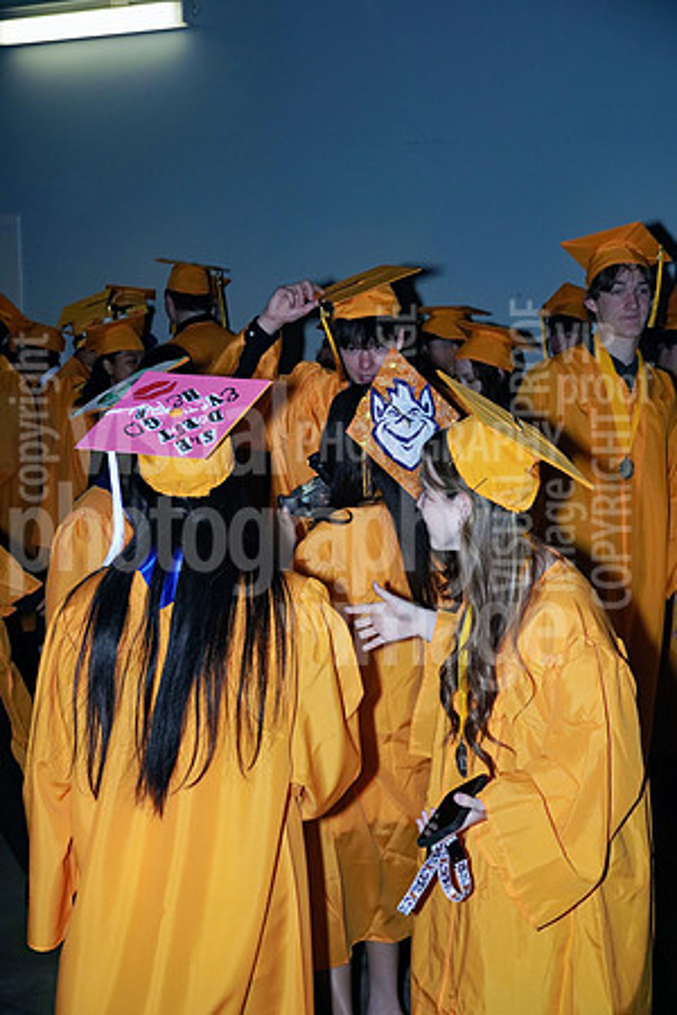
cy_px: 508
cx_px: 338
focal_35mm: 62
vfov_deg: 32.6
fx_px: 1735
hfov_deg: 22.1
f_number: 5
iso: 1000
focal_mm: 41
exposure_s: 1/250
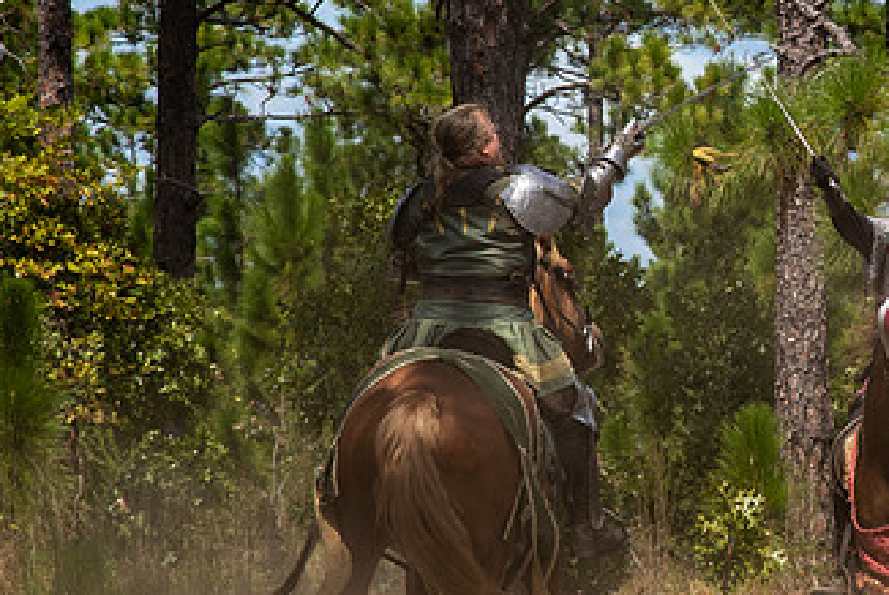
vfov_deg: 3.9
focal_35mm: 355
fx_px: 8774
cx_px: 850
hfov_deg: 5.8
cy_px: 247
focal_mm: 120
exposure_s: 1/400
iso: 100
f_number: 8
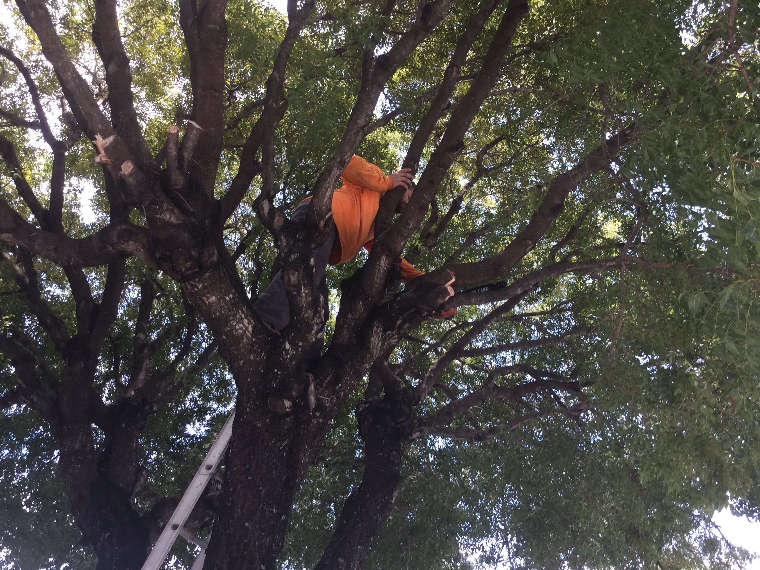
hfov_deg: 51.3
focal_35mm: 36
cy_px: 273
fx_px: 790
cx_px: 416
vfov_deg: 39.6
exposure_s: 1/120
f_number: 2.4
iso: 25
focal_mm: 3.3
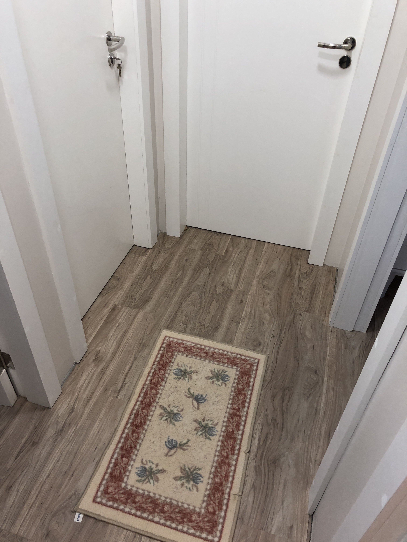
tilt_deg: -40.2
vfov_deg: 63.4
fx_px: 439
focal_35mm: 28
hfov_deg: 49.7
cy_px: 271
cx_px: 204
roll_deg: -5.3
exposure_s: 1/30
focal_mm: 4
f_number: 1.8
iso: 40
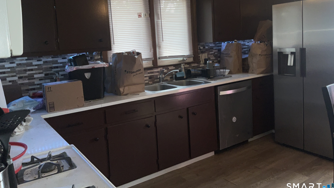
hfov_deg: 61.0
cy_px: 65
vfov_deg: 36.4
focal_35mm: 32
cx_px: 168
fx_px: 283
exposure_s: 1/60
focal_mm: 3
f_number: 1.8
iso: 16
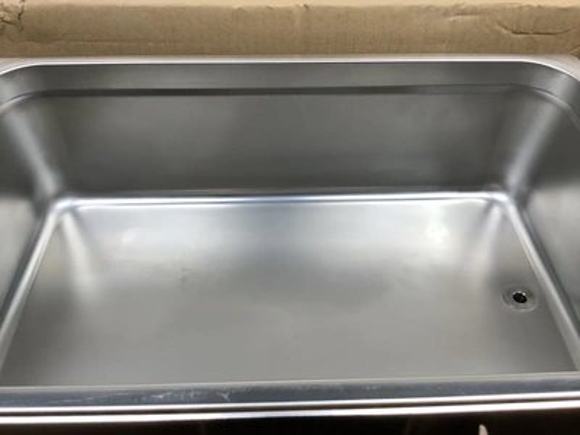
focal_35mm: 31
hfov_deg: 58.4
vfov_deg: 45.4
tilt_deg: -45.8
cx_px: 290
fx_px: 519
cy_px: 218
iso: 64
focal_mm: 3.3
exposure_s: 1/120
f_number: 2.4
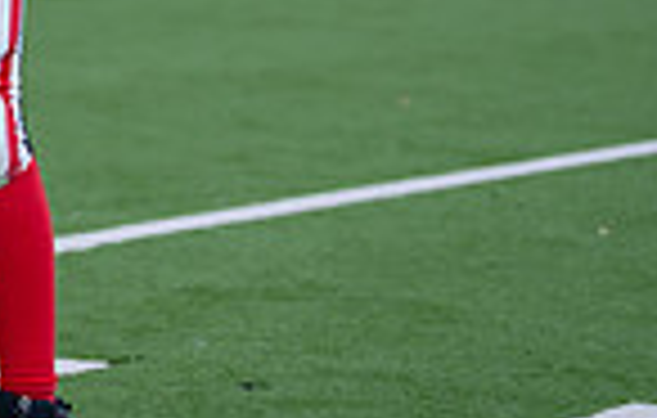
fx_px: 5257
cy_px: -302
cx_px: -328
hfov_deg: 7.0
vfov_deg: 4.5
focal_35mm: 292
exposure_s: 1/500
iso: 100
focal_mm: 70
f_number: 2.8
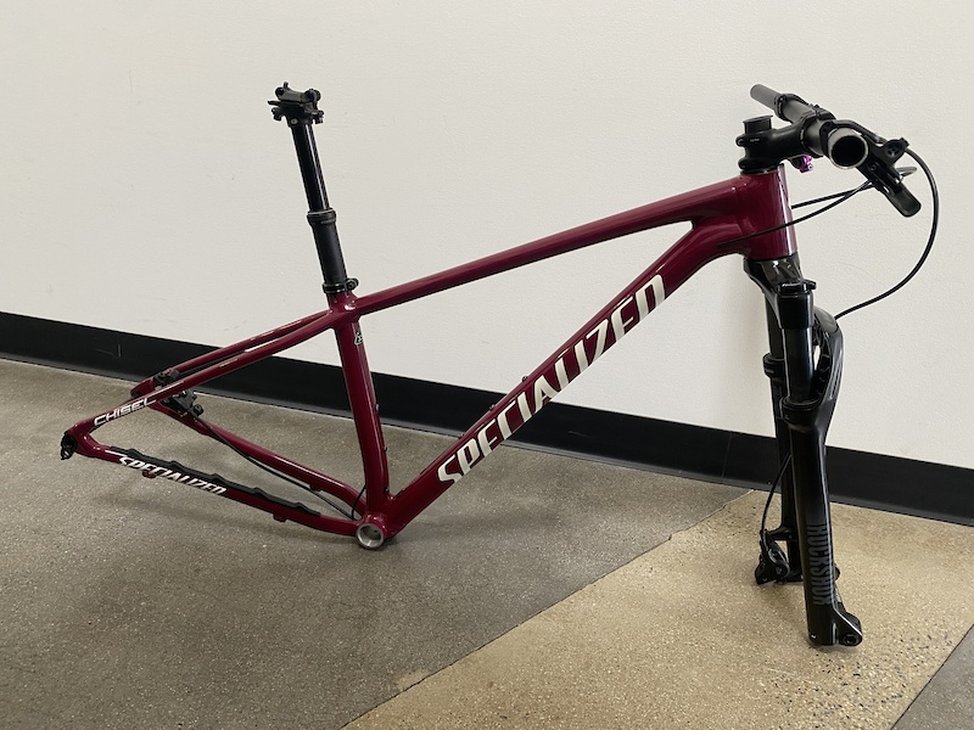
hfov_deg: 67.3
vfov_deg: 53.1
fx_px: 732
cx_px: 487
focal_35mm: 26
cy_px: 365
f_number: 1.8
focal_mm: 4.25
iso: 160
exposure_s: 1/60
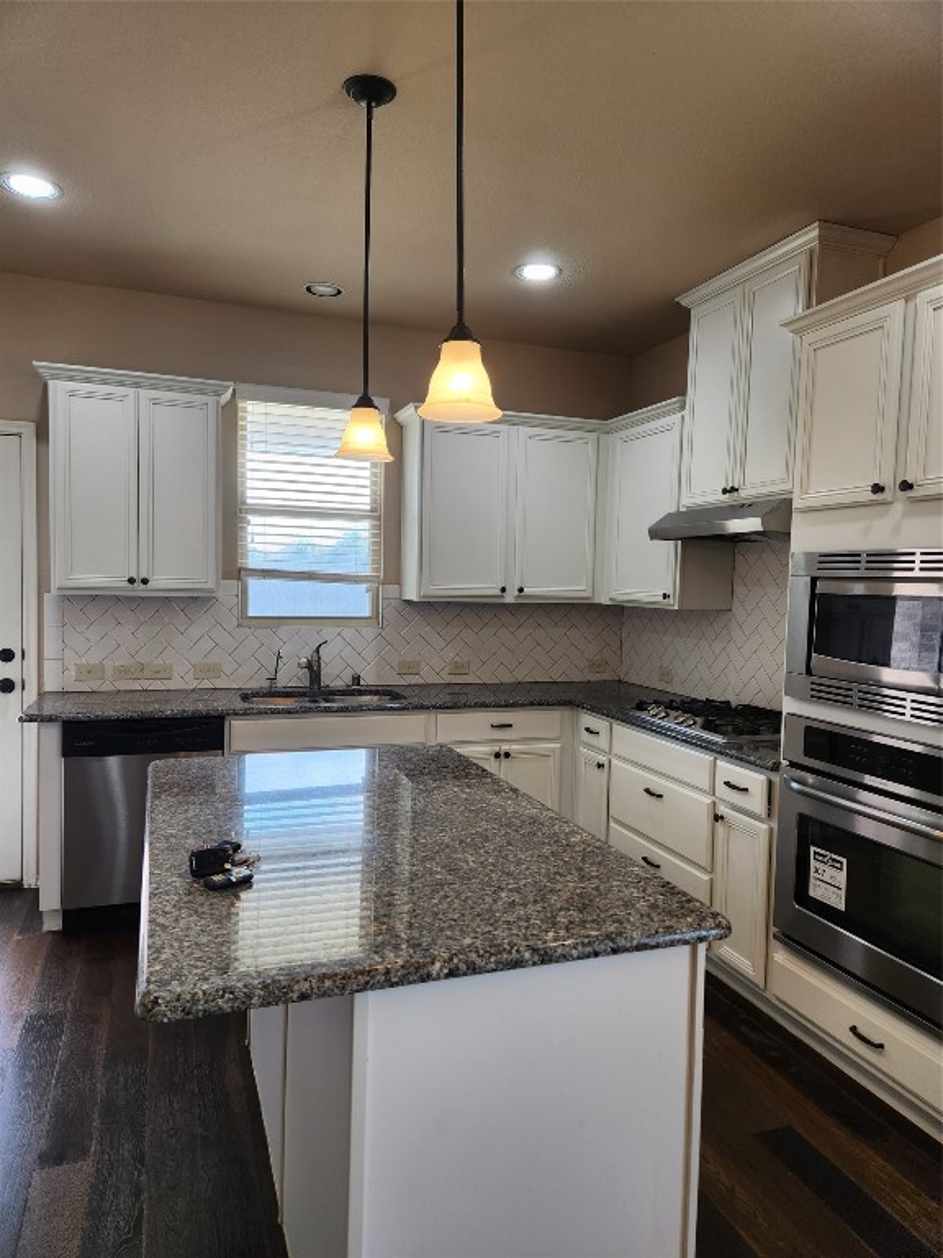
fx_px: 835
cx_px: 472
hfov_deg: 58.9
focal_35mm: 23
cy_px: 629
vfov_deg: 73.9
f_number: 1.8
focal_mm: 5.4
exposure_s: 1/120
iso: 64
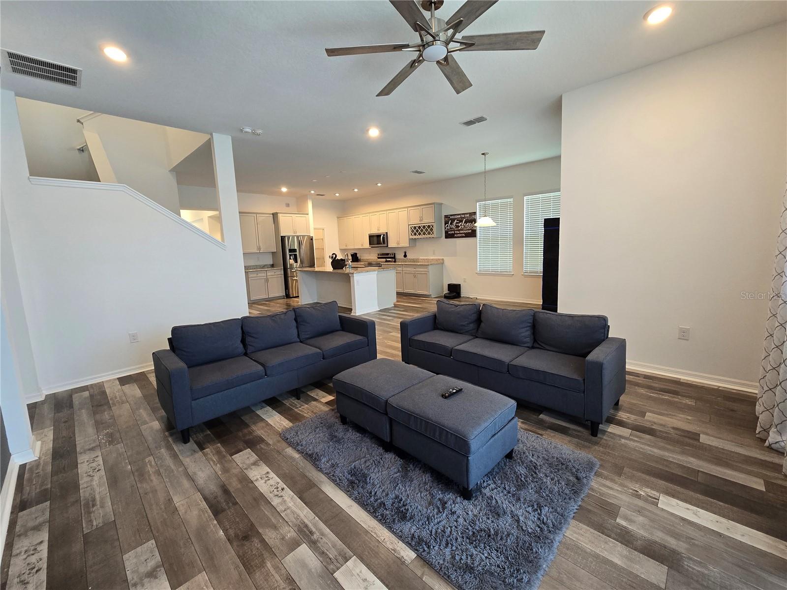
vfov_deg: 89.9
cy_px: 295
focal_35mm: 13
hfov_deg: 106.2
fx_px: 296
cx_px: 394
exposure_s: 1/60
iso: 200
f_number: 2.2
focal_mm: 2.2
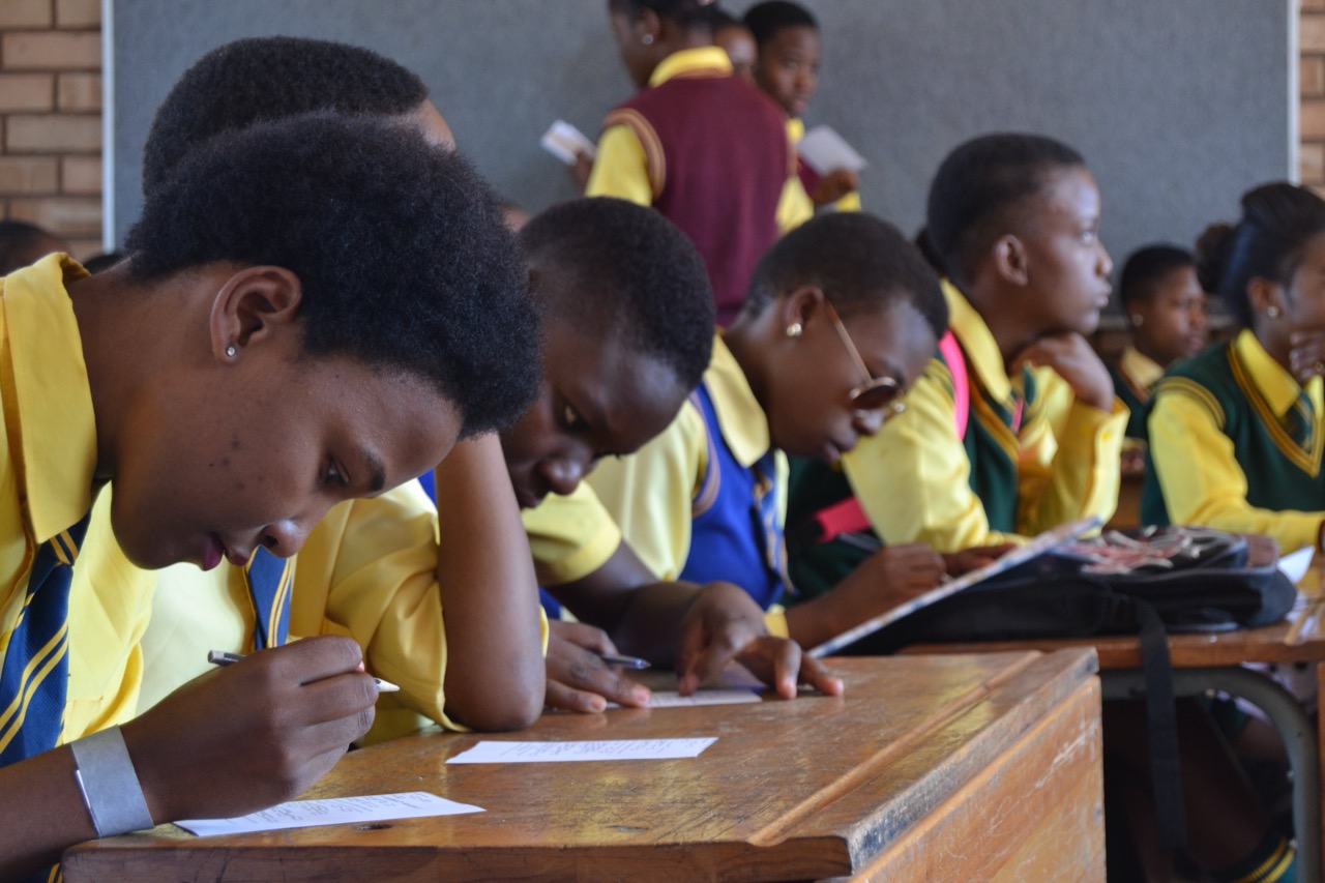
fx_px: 3036
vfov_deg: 16.5
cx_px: 662
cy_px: 442
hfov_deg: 24.6
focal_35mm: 82
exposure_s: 1/30
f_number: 5.6
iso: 900
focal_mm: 55
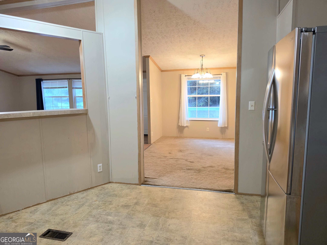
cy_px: 122
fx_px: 217
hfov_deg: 73.9
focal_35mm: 23
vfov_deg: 58.9
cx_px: 164
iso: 250
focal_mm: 6.5
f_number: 1.4
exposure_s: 1/120
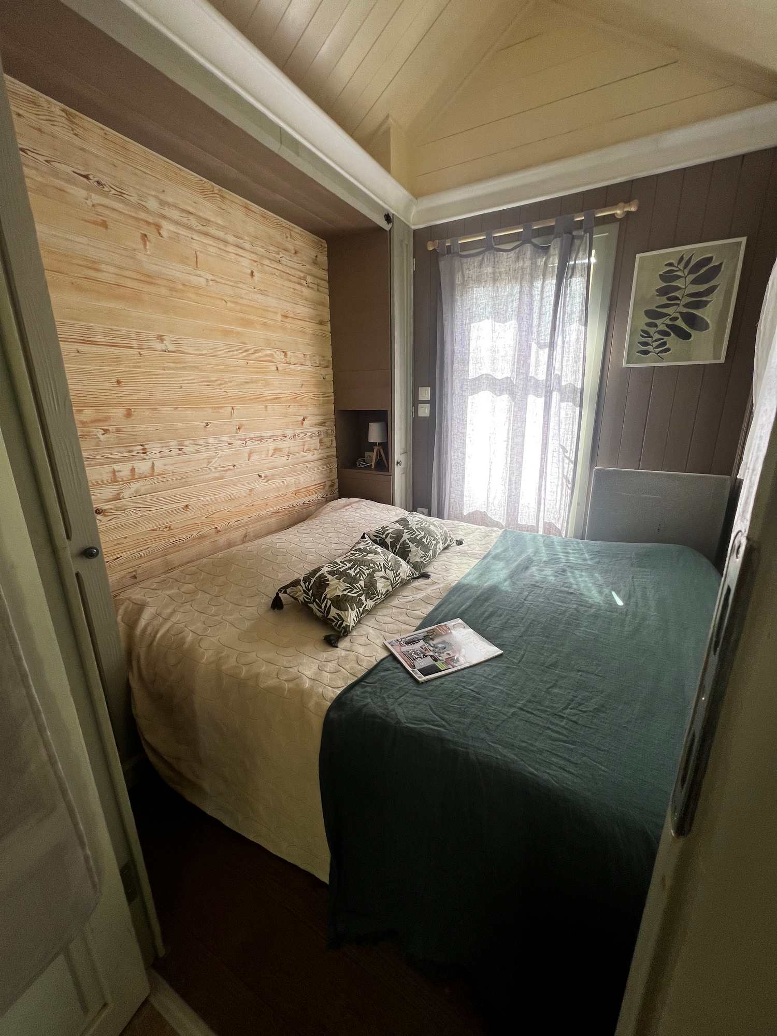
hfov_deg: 89.9
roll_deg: +0.8
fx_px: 389
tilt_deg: -16.1
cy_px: 518
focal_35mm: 13
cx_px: 388
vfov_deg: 106.2
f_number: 1.8
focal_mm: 1.57
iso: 32
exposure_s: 1/99
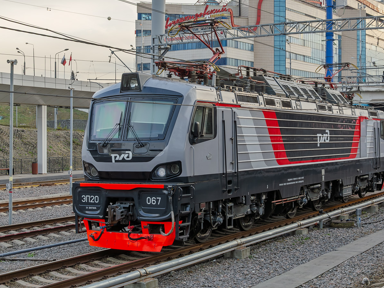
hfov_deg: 33.2
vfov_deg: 25.2
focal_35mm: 58
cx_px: 203
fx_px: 644
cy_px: 129
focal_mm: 32
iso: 160
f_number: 5.6
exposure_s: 1/125
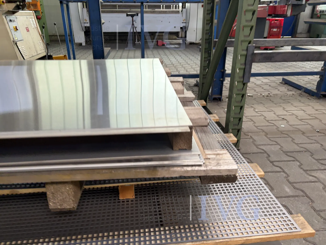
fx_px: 245
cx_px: 163
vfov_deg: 53.1
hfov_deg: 67.3
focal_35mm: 26
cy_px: 122
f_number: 1.6
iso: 125
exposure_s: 1/60
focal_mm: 5.96
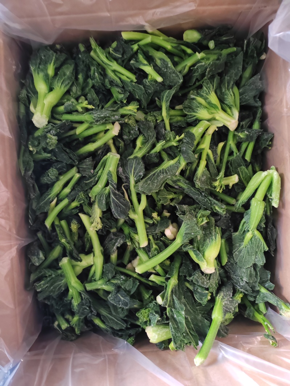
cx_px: 145
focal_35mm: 27
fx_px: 302
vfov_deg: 65.3
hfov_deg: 51.3
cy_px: 193
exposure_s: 1/50
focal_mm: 6.14
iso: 5000
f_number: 1.8
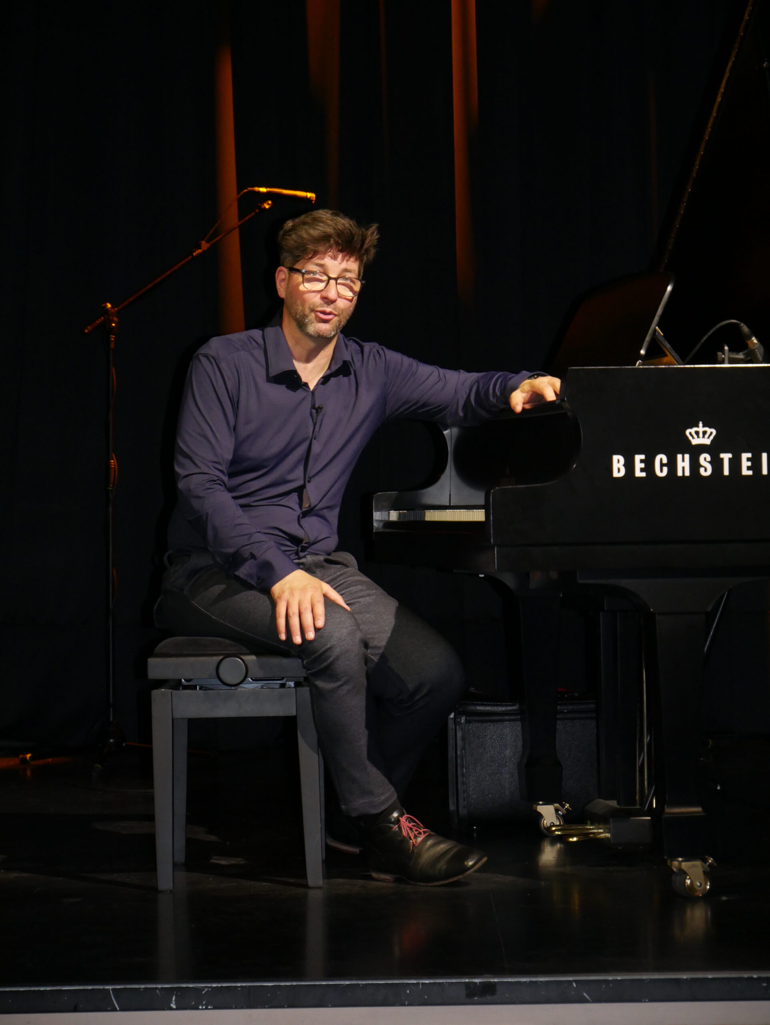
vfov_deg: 16.4
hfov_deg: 12.4
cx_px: 385
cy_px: 512
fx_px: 3557
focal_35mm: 120
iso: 1600
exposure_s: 1/60
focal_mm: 60
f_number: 5.6
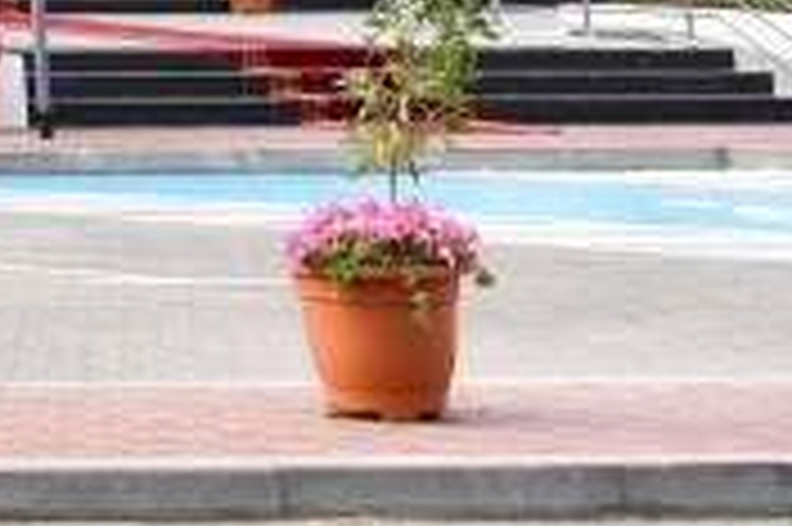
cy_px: -854
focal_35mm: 165
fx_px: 3627
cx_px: -1192
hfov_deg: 10.5
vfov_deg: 7.6
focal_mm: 29
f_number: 6.3
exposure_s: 1/400
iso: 500
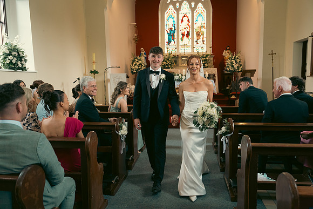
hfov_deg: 63.6
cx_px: 156
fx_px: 252
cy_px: 104
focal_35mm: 29
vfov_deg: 45.0
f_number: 3.5
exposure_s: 1/200
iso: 2500
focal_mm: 29
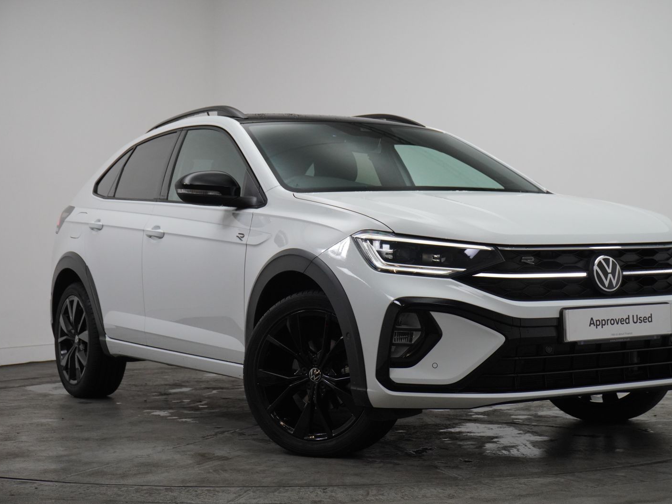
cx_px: 374
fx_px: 1204
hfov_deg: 31.2
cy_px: 252
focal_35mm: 62
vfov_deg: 23.7
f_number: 5.6
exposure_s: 1/160
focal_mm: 38
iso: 1600
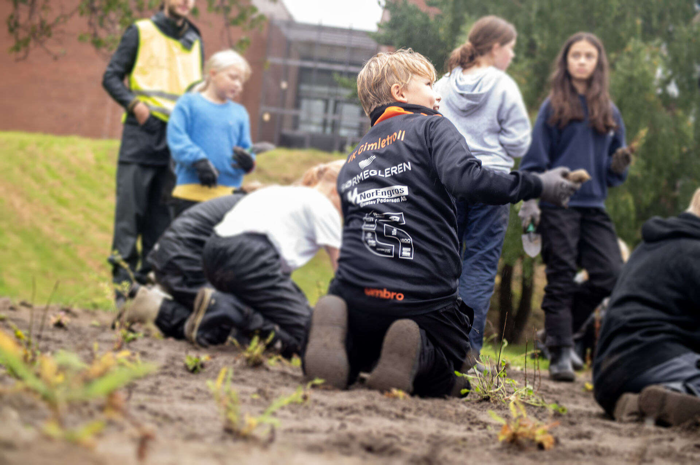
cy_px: 232
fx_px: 1360
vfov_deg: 19.4
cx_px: 350
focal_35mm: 70
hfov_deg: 28.9
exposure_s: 1/160
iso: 2500
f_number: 5
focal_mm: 70
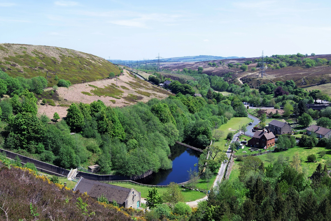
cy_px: 110
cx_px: 166
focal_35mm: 36
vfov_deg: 36.9
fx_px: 331
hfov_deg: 53.1
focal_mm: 24
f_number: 8
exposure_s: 1/250
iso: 100
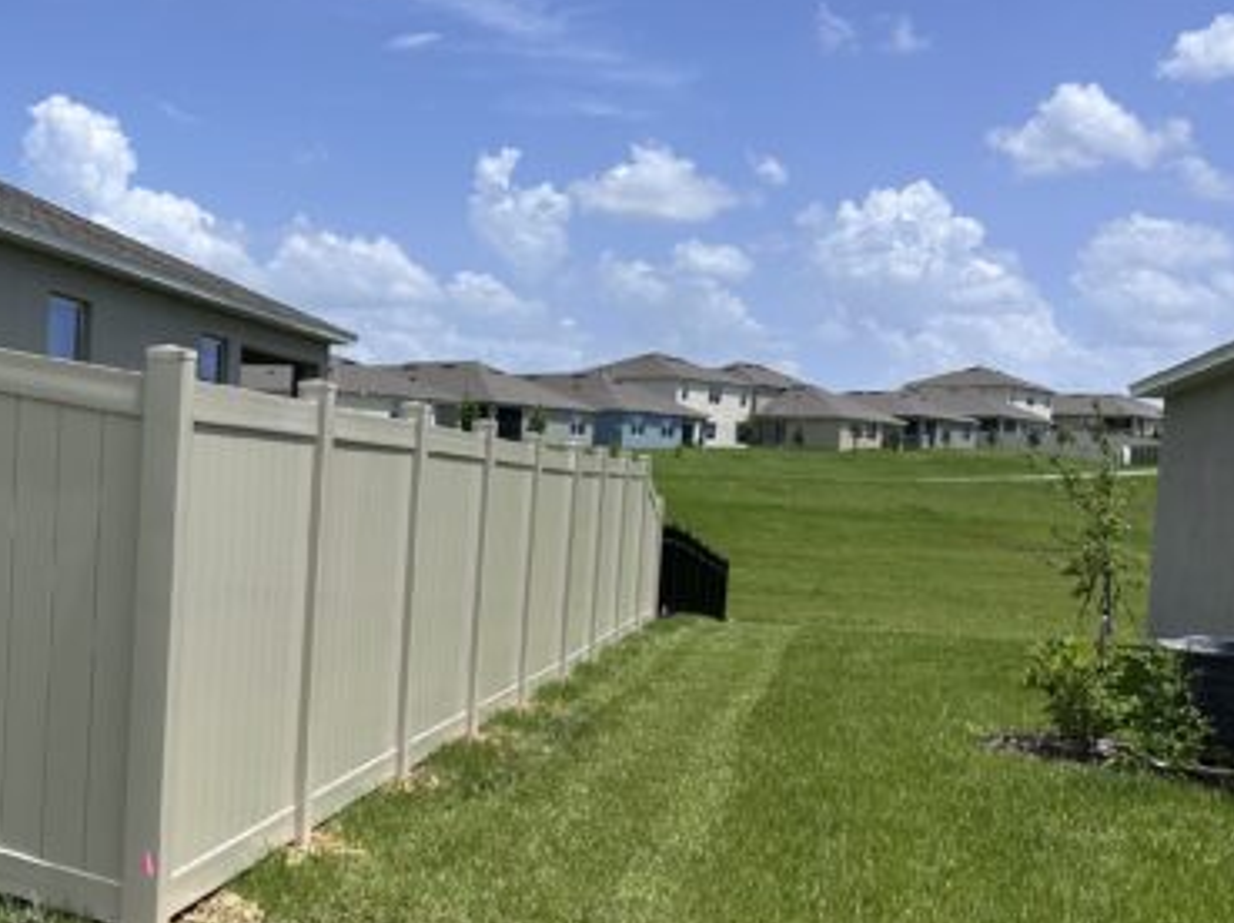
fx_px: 1781
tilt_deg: -3.4
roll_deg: -2.6
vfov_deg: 29.0
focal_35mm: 50
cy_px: 565
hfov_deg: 36.1
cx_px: 140
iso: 80
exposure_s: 1/6623
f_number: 1.78
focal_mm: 6.86
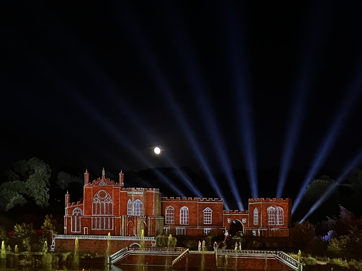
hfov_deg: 31.9
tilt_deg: -1.2
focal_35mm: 60
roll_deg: -0.9
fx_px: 627
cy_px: 237
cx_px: 249
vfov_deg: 23.8
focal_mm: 3.99
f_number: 1.8
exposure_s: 1/20
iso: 640
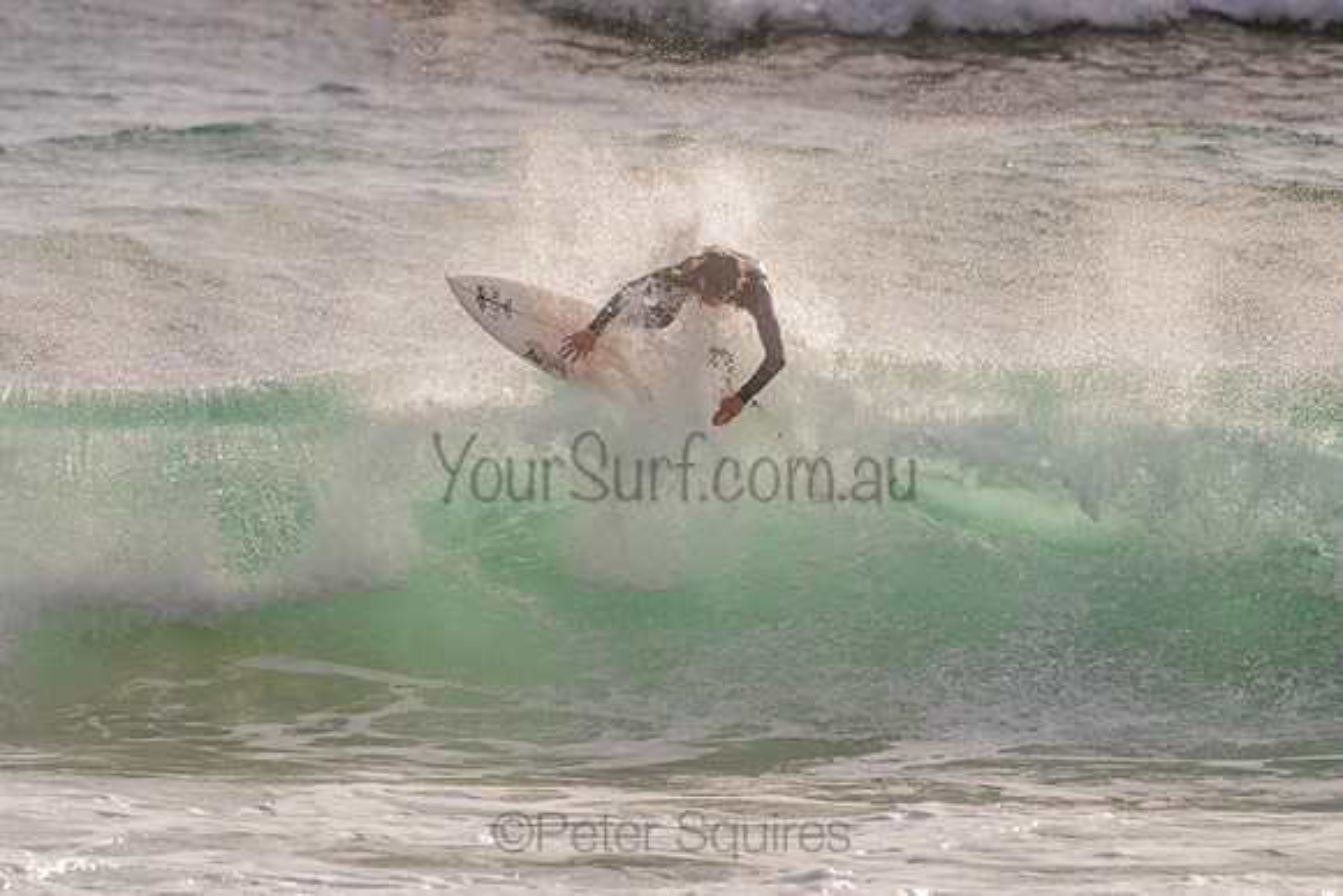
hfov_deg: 3.4
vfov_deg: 2.2
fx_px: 22869
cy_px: 435
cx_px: 655
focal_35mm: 613
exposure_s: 1/2000
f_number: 5.6
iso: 125
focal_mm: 500
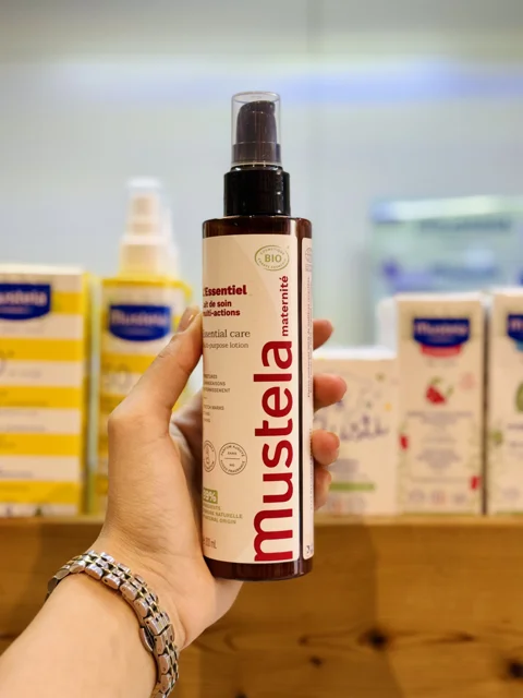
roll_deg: +0.3
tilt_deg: -0.6
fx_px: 1048
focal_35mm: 52
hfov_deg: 28.0
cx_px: 262
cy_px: 349
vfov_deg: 36.8
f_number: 1.6
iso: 40
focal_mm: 5.96
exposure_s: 1/100
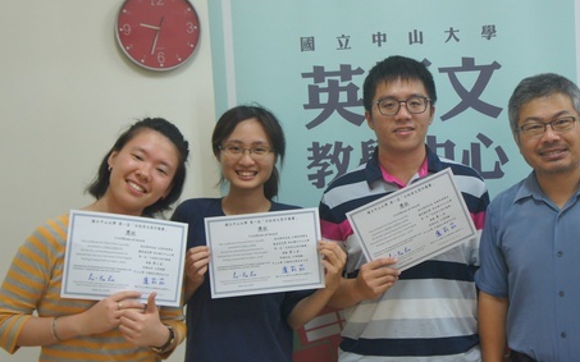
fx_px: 864
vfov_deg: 23.7
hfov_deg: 37.0
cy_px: 187
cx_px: 337
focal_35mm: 55
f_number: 4
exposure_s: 1/50
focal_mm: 27
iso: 800
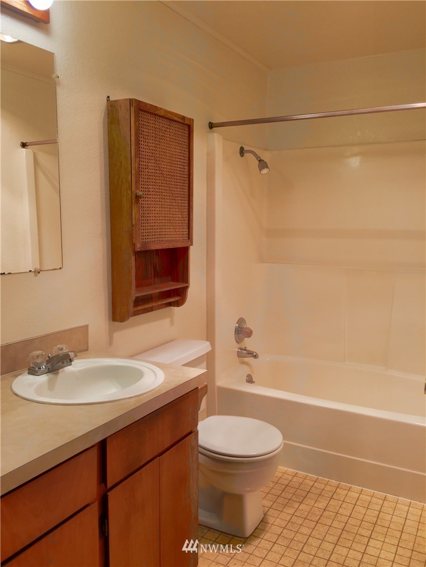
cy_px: 284
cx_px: 213
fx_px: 476
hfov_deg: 48.2
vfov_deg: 61.7
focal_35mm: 29
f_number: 2.2
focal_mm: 4.15
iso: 32
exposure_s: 1/40
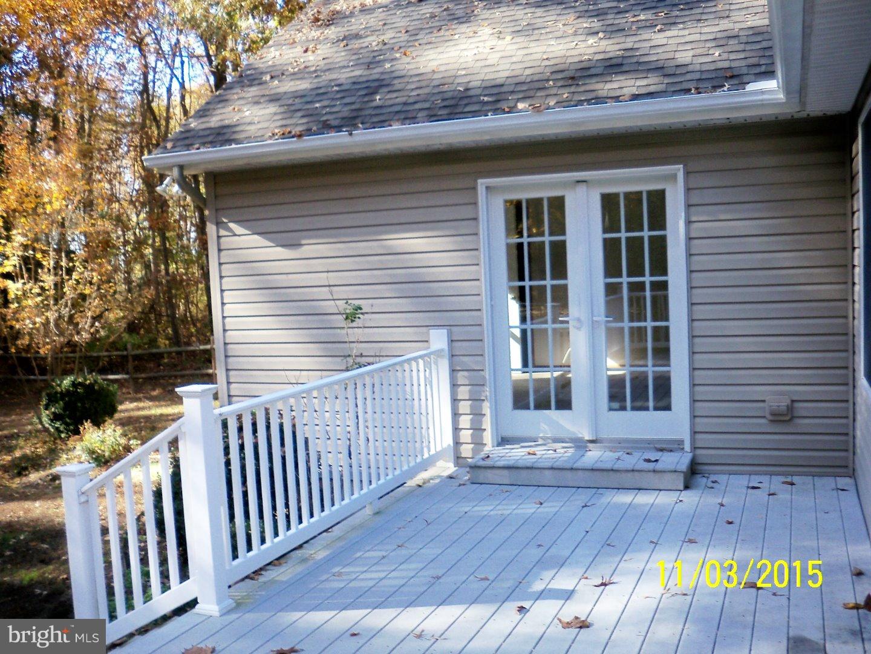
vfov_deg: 37.7
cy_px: 327
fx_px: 956
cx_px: 436
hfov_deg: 49.0
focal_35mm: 38
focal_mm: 6.3
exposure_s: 1/100
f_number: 3.5
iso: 100
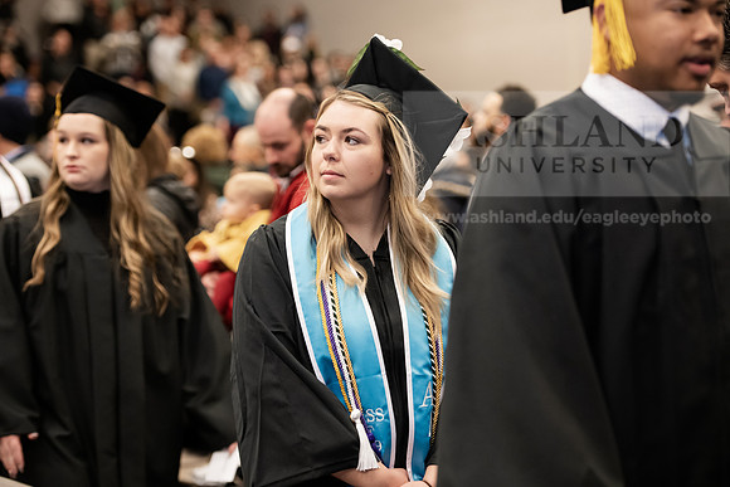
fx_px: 1988
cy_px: 244
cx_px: 365
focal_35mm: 98
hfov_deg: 20.8
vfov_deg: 14.0
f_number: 3.2
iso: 2000
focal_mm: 98
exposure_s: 1/200
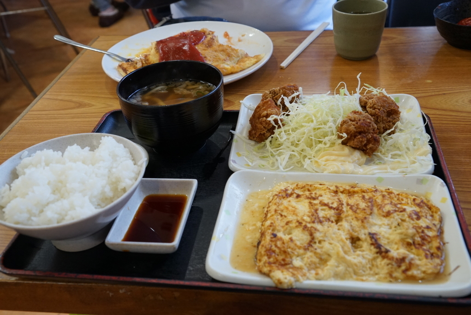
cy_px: 158
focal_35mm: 35
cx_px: 236
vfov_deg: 37.9
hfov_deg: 54.4
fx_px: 458
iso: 1600
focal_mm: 35
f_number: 8
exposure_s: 1/60
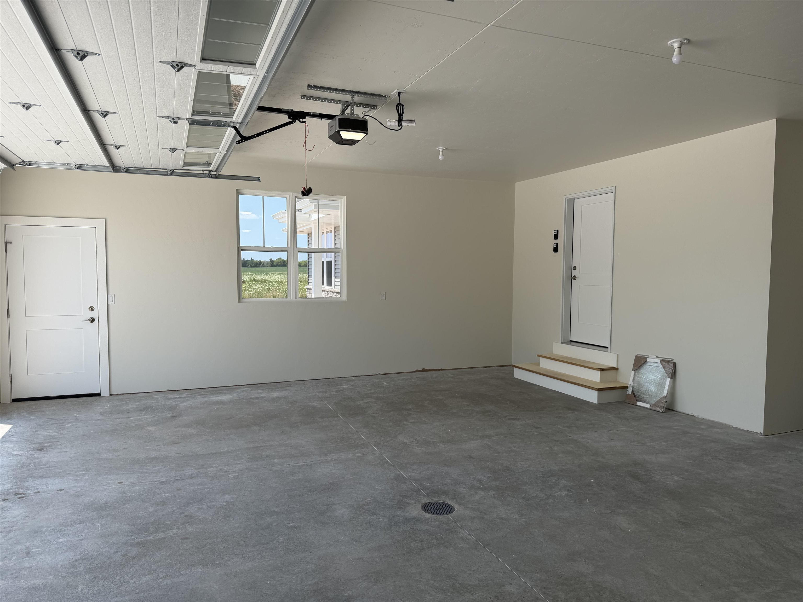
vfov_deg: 56.8
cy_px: 301
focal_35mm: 24
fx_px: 557
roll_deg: -0.5
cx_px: 402
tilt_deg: -3.6
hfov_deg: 71.6
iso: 100
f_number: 1.78
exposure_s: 1/1812
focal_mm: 6.76
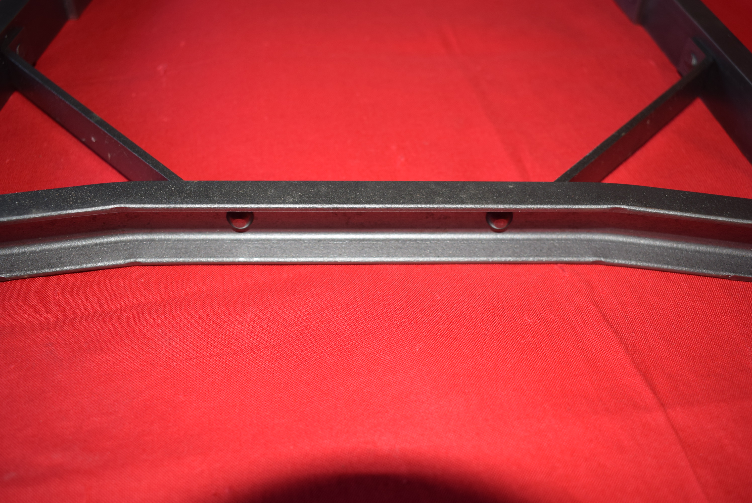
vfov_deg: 38.4
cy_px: 252
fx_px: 721
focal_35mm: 34
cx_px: 376
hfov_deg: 55.1
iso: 400
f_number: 5
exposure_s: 1/60
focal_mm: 23
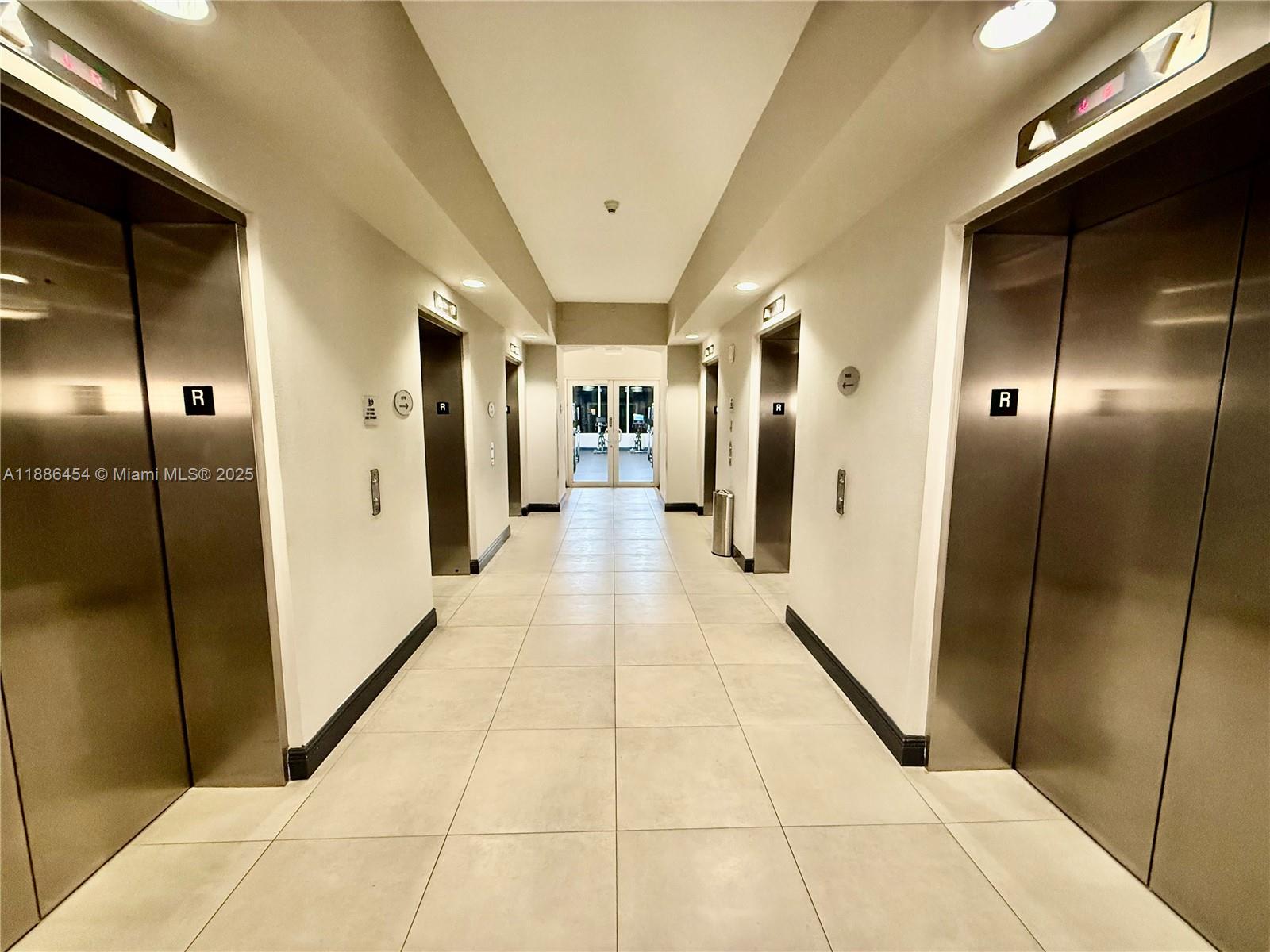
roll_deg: -0.3
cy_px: 476
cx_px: 635
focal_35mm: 14
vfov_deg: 85.7
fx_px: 514
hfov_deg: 102.1
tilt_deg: -7.6
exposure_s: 1/60
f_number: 2.2
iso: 640
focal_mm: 2.22
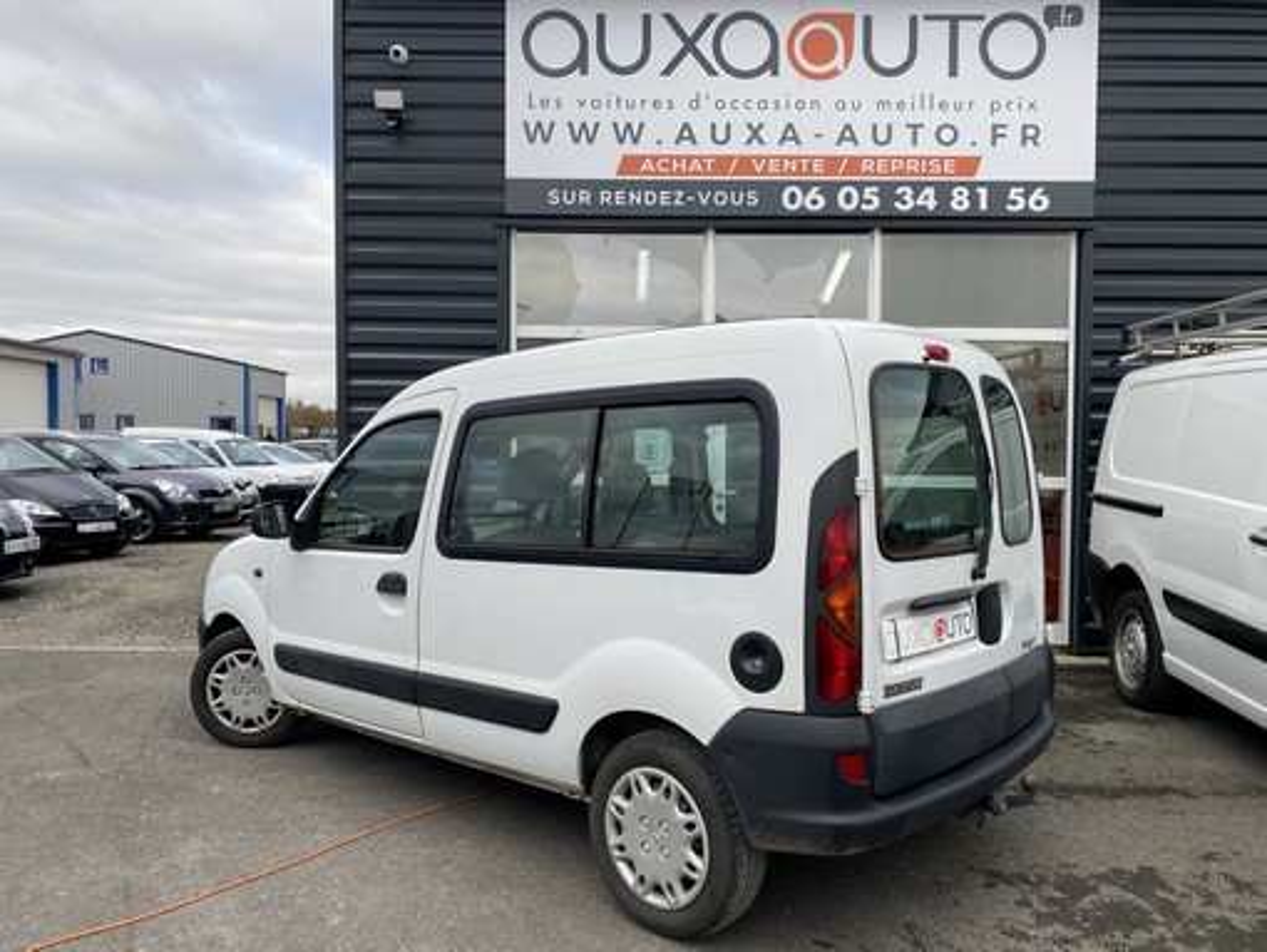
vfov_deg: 53.1
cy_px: 476
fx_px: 952
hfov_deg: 67.3
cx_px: 634
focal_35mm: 26
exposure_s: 1/381
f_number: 1.8
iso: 32
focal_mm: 4.25
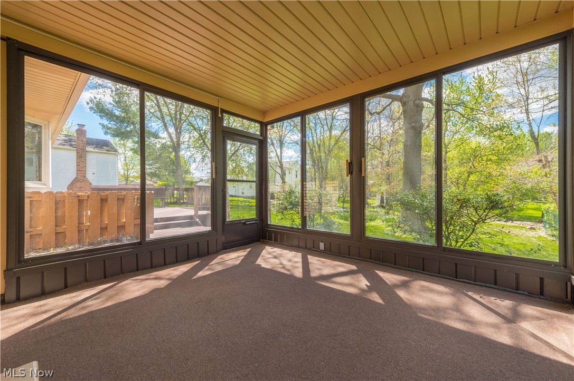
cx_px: 287
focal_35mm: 14
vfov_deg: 81.1
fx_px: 223
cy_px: 190
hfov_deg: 104.3
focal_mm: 14
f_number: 9
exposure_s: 1/100
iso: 100
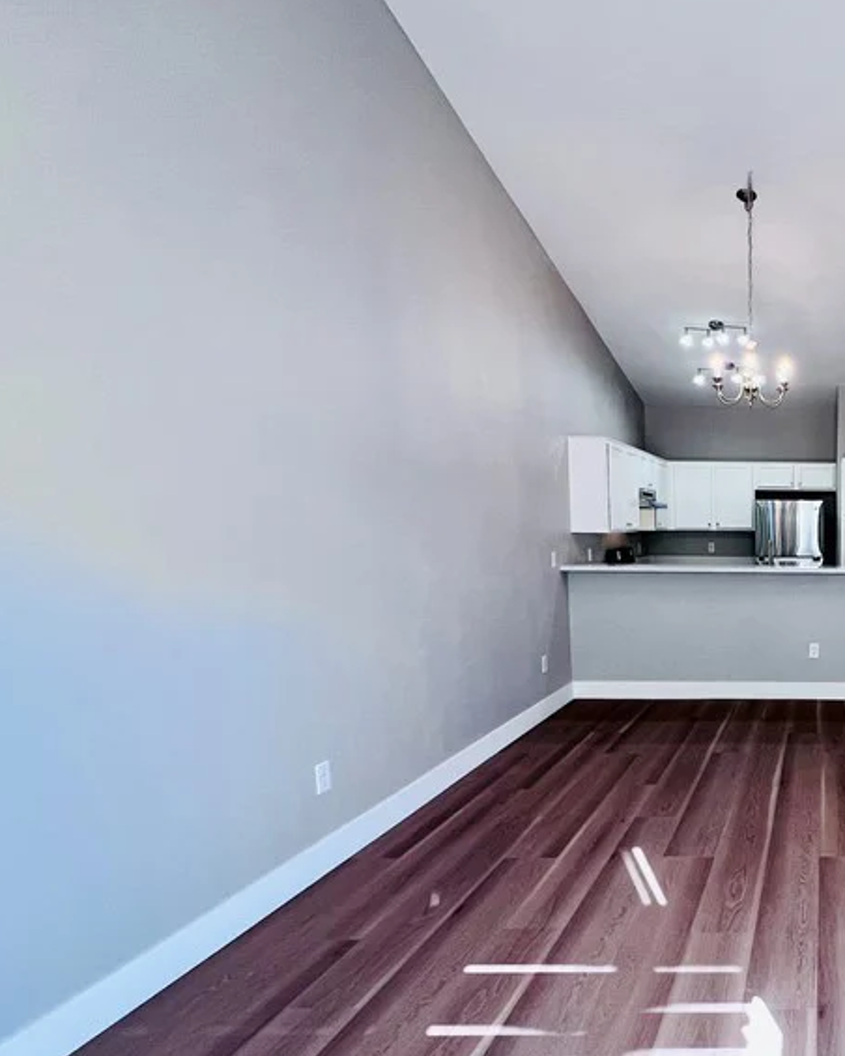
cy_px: 645
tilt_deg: -9.2
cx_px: 851
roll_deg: -1.1
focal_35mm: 23
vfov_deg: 71.7
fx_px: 719
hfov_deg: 49.3
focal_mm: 1.57
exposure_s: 1/120
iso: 125
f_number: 1.8
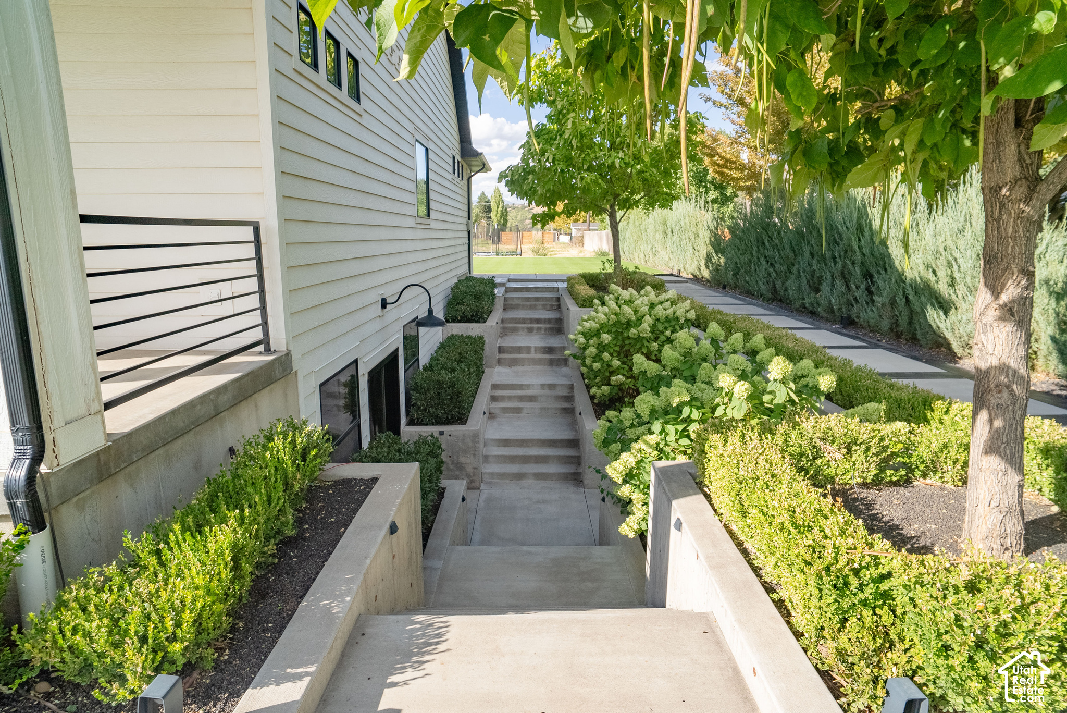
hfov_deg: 83.9
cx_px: 534
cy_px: 356
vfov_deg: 62.0
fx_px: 593
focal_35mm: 20
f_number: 9
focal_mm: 20
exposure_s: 1/500
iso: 1000
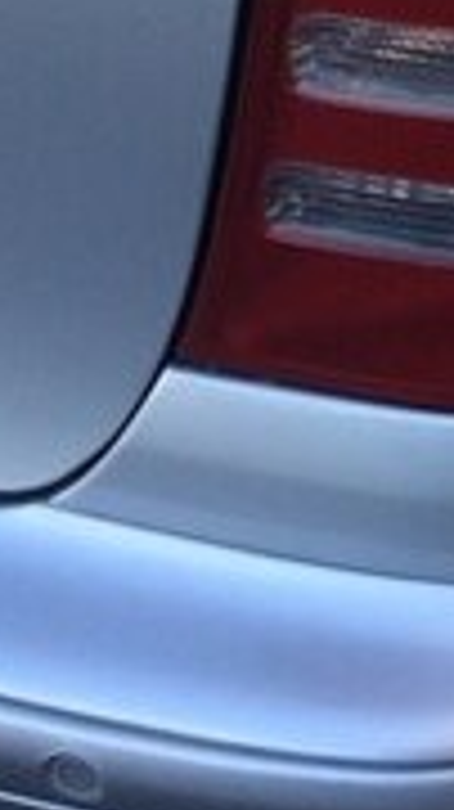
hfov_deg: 9.1
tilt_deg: -23.4
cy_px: -209
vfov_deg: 17.5
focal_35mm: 116
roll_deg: -7.0
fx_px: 2487
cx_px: 1173
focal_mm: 4.15
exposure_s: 1/302
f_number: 2.2
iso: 32
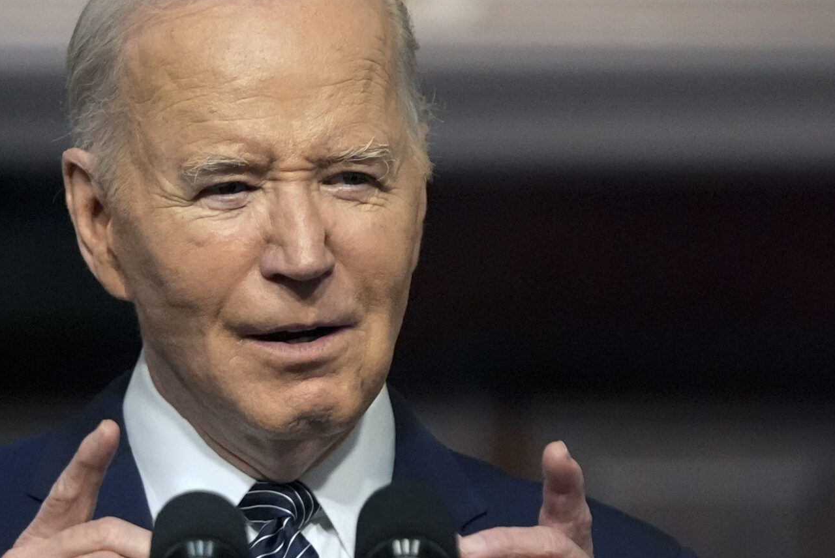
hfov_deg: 3.4
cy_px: 387
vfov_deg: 2.3
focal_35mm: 600
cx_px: 301
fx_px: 13929
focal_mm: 200
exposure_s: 1/500
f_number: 2.8
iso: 8000
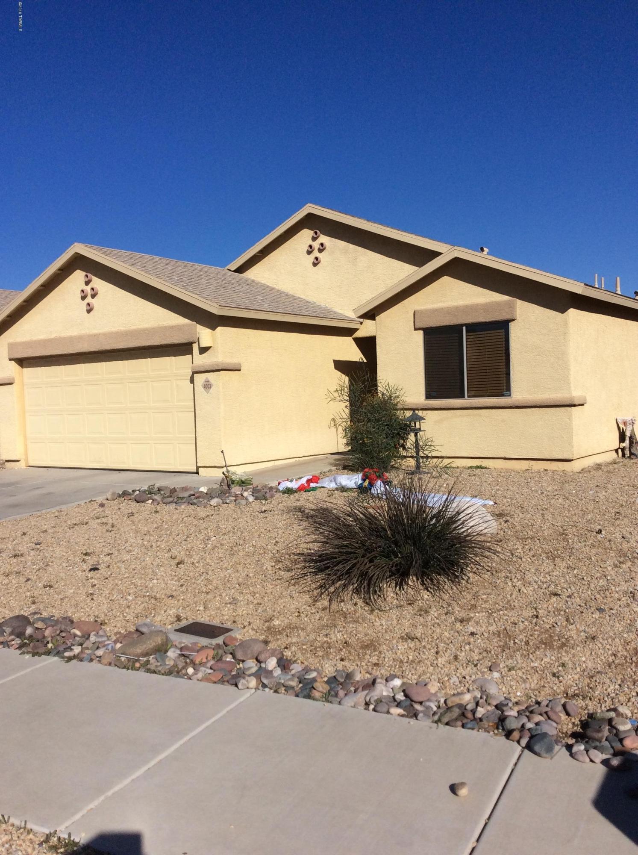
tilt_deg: -2.8
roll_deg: +1.0
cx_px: 319
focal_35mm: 32
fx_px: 789
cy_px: 428
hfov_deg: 44.0
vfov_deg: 56.9
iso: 32
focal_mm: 3.3
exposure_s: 1/3367
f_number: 2.4
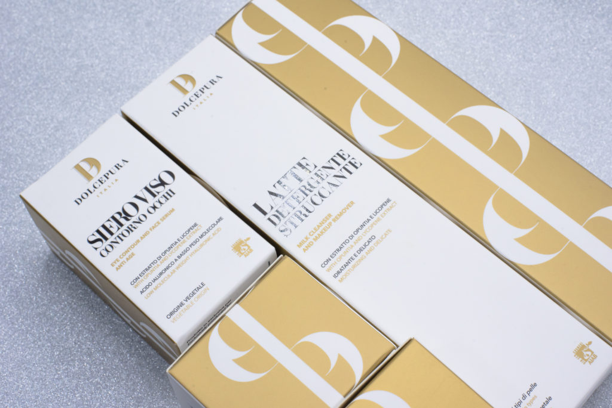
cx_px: 306
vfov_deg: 27.0
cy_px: 204
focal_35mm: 50
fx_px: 850
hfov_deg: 39.6
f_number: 16
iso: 640
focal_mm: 50
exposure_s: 1/320
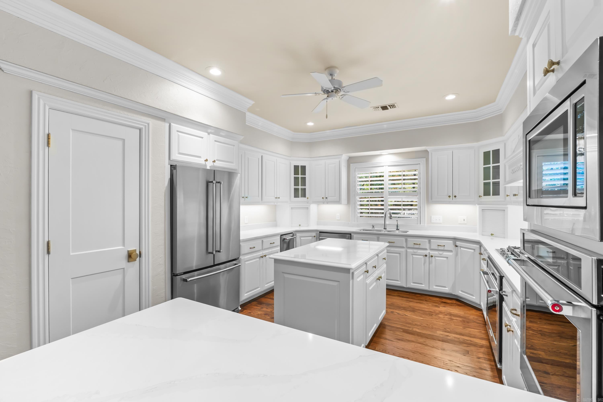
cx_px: 302
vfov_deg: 74.6
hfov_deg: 97.6
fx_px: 264
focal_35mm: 16
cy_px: 201
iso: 320
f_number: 9
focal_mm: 10.5
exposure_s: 1/2
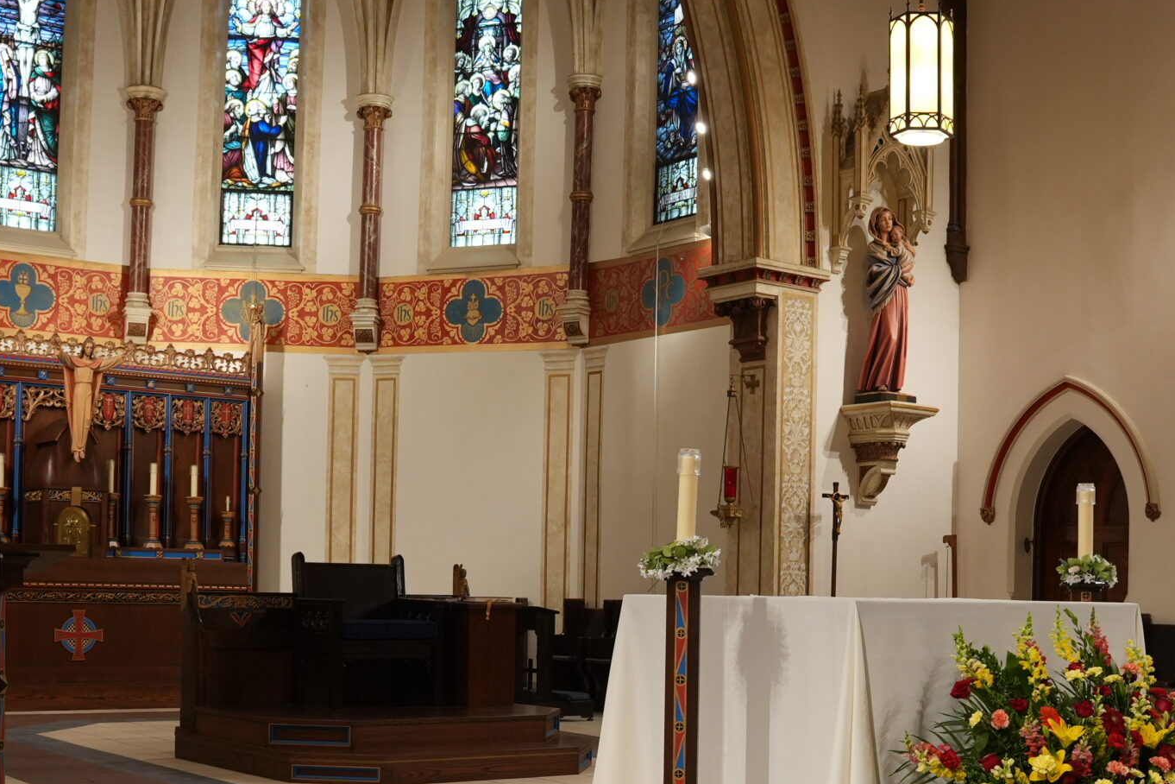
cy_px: 616
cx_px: 667
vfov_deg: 27.6
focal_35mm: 48
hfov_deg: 41.1
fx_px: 1565
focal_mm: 17
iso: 500
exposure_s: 1/160
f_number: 4
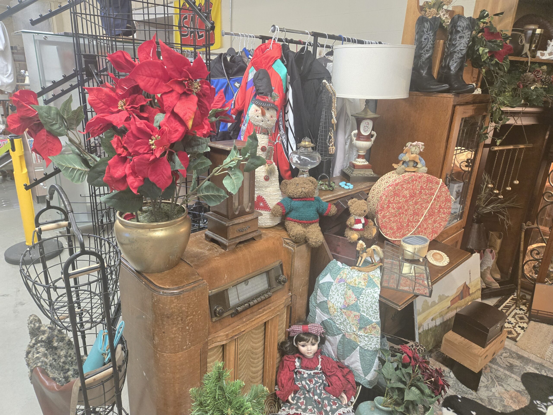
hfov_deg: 73.9
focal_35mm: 23
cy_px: 208
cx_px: 276
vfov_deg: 58.9
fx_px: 367
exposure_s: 1/120
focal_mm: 5.4
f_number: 1.8
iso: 800
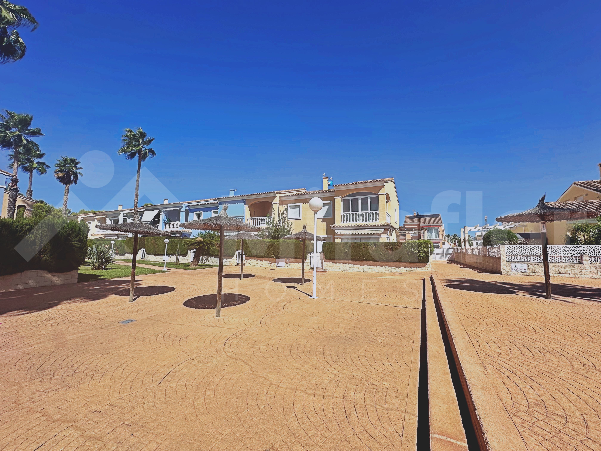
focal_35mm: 14
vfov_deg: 85.7
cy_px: 226
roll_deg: -0.2
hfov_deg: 102.1
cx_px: 300
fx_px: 243
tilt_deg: +6.4
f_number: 2.2
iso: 50
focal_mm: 2.22
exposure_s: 1/3861
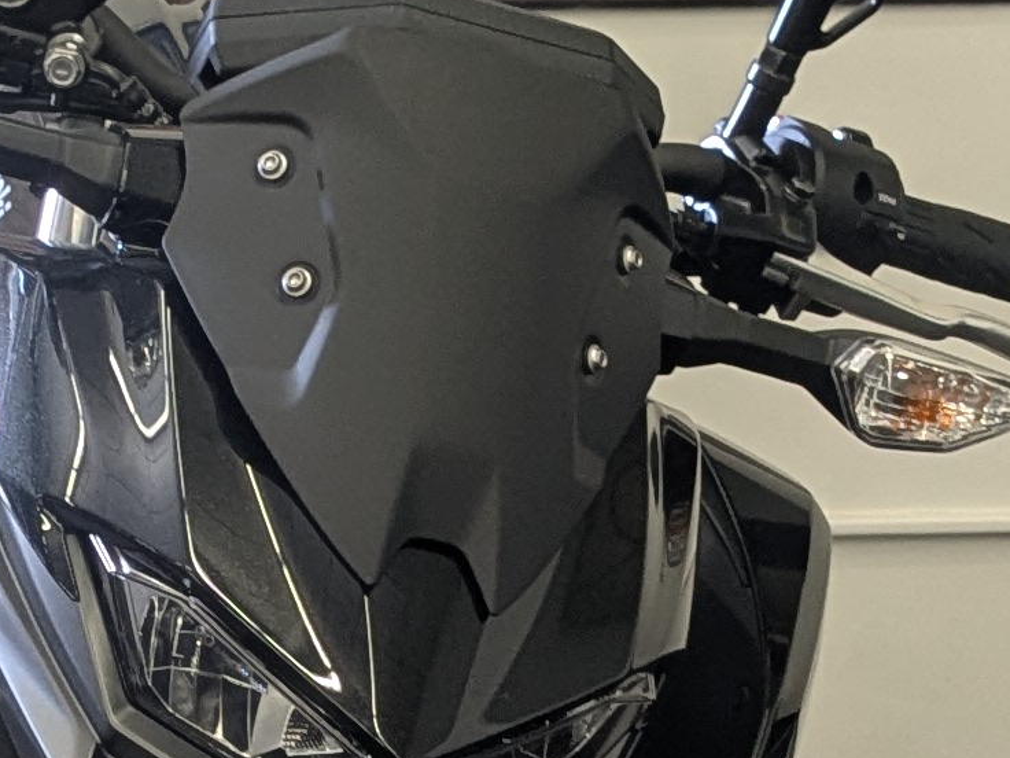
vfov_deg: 9.9
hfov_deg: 13.2
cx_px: 99
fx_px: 4318
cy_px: 774
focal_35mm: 148
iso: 90
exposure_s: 1/30
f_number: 1.73
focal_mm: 4.38
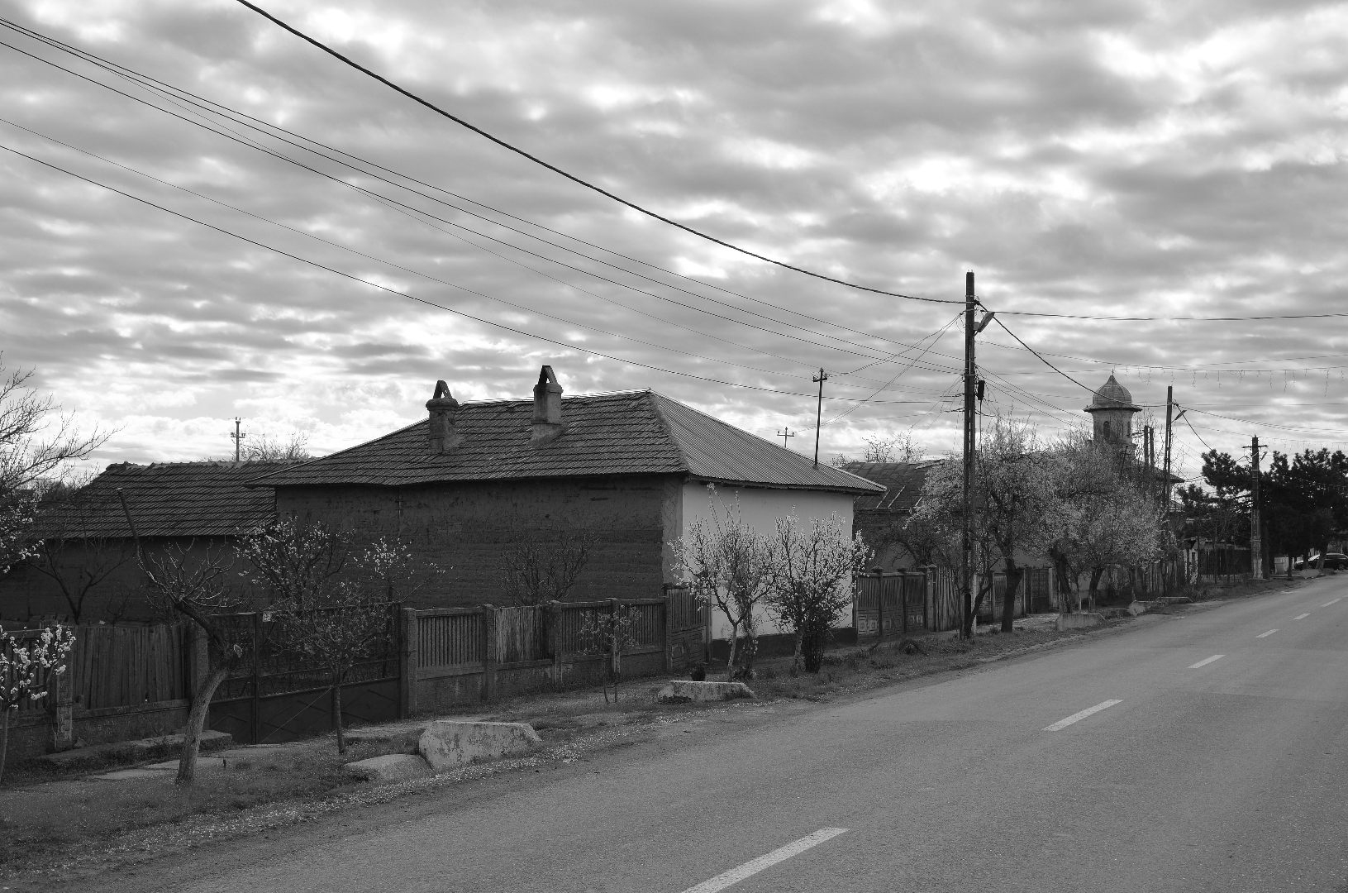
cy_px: 446
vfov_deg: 30.7
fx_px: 1625
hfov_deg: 45.0
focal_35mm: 44
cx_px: 674
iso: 110
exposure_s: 1/250
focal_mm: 29
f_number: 8
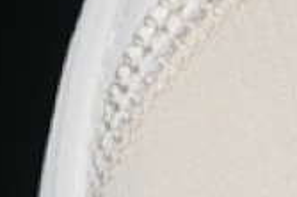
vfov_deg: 2.8
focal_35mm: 486
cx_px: 535
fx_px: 4005
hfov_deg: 4.2
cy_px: 170
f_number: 7.1
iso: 160
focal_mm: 50
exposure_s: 1/80
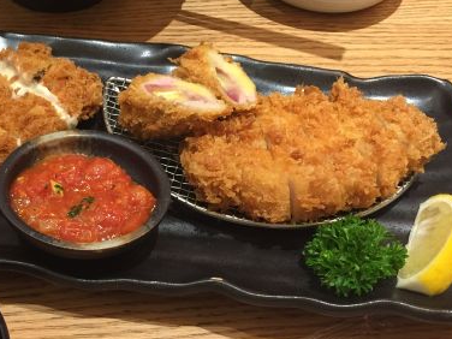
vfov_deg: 26.9
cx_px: 100
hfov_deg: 34.6
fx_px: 705
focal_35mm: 54
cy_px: 219
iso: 160
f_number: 2.2
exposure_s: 1/33
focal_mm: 4.15
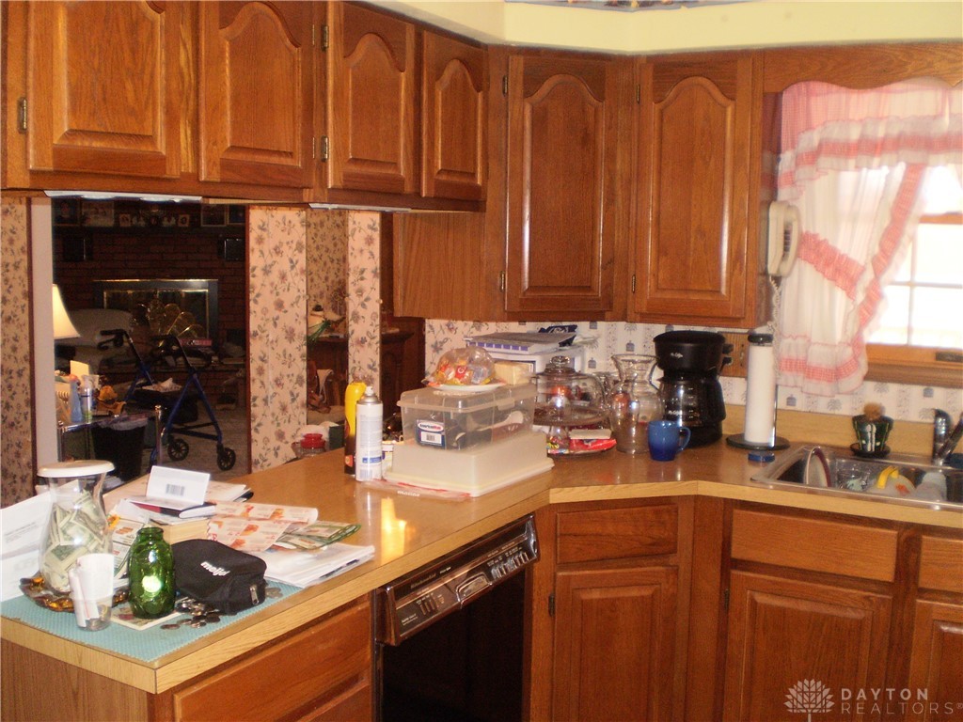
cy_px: 361
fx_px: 1002
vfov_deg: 39.7
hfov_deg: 51.4
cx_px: 482
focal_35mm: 36
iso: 250
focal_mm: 6.3
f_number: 3.1
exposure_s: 1/30
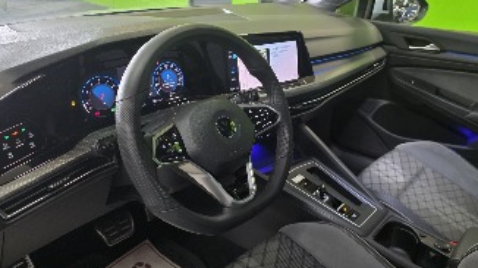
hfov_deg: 60.4
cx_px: 293
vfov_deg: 36.6
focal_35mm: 32
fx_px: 405
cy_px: 142
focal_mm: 6.25
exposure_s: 1/100
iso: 1000
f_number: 1.7
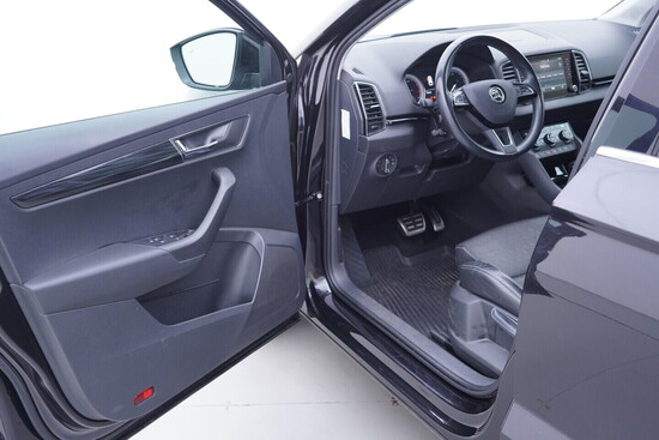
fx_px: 659
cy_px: 220
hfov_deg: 53.1
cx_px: 330
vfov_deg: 36.9
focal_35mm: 36
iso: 250
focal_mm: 24
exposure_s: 1/40
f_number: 2.8
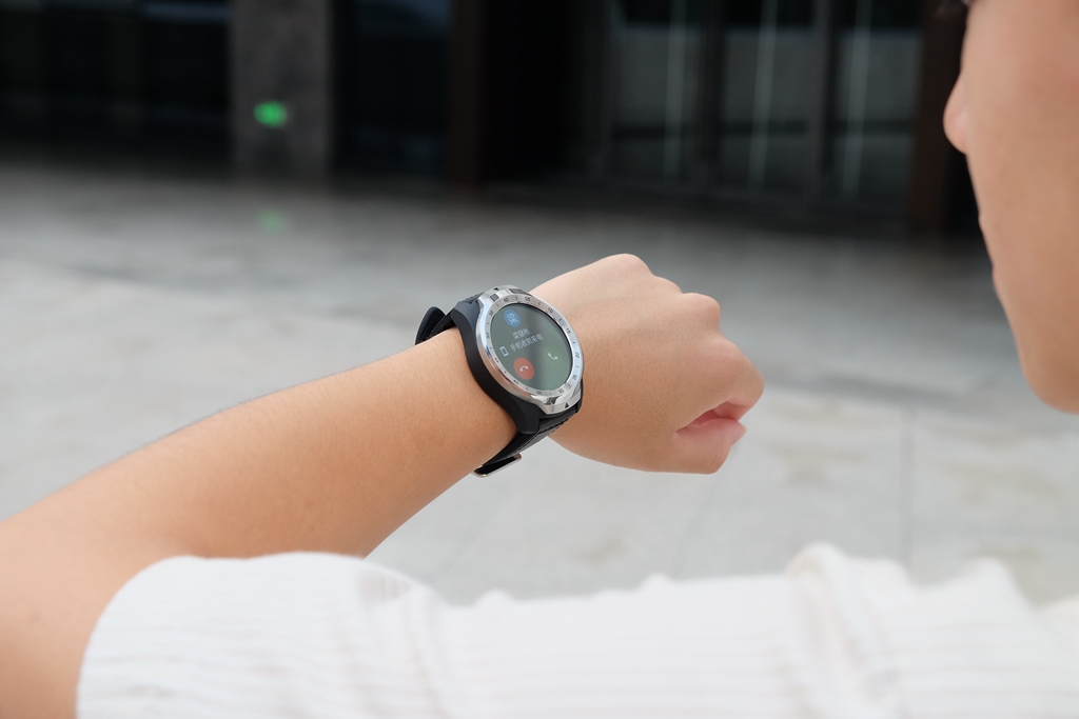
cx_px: 540
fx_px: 1529
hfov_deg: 38.9
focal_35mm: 51
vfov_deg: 26.5
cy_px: 360
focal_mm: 34.3
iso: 400
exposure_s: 1/110
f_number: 5
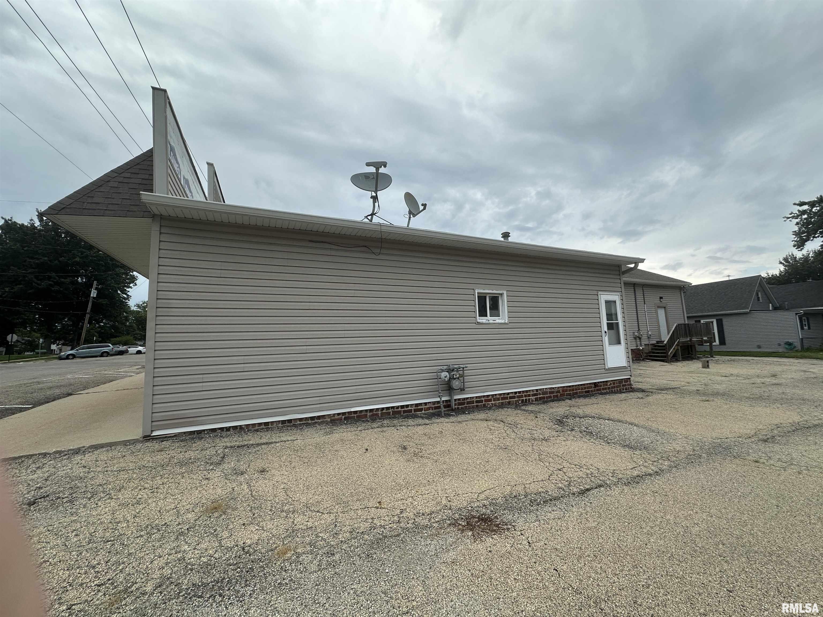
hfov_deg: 102.1
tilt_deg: +6.3
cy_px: 308
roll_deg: +2.0
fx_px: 333
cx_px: 412
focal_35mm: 14
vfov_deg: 85.7
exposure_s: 1/694
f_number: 2.2
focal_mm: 2.22
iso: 40
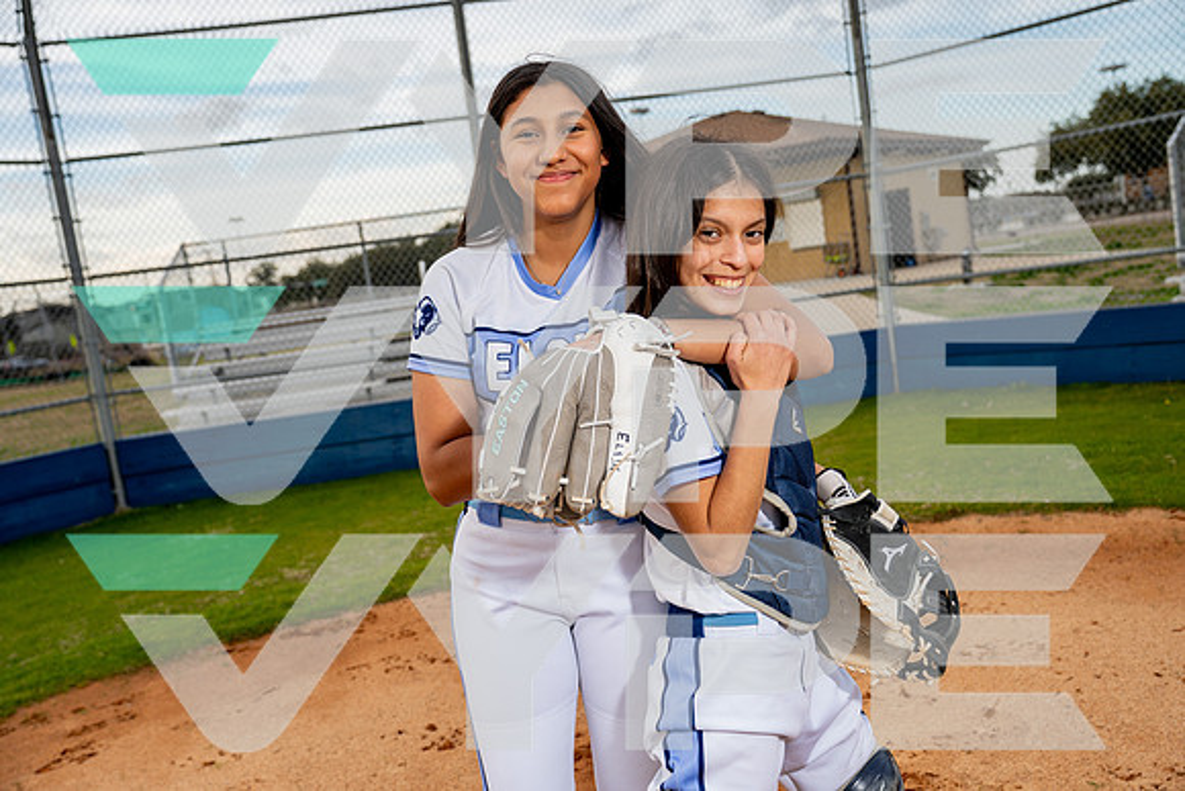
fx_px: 1119
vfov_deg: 38.9
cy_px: 396
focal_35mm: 34
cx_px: 592
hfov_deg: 55.8
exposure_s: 1/250
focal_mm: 34
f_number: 4
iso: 80
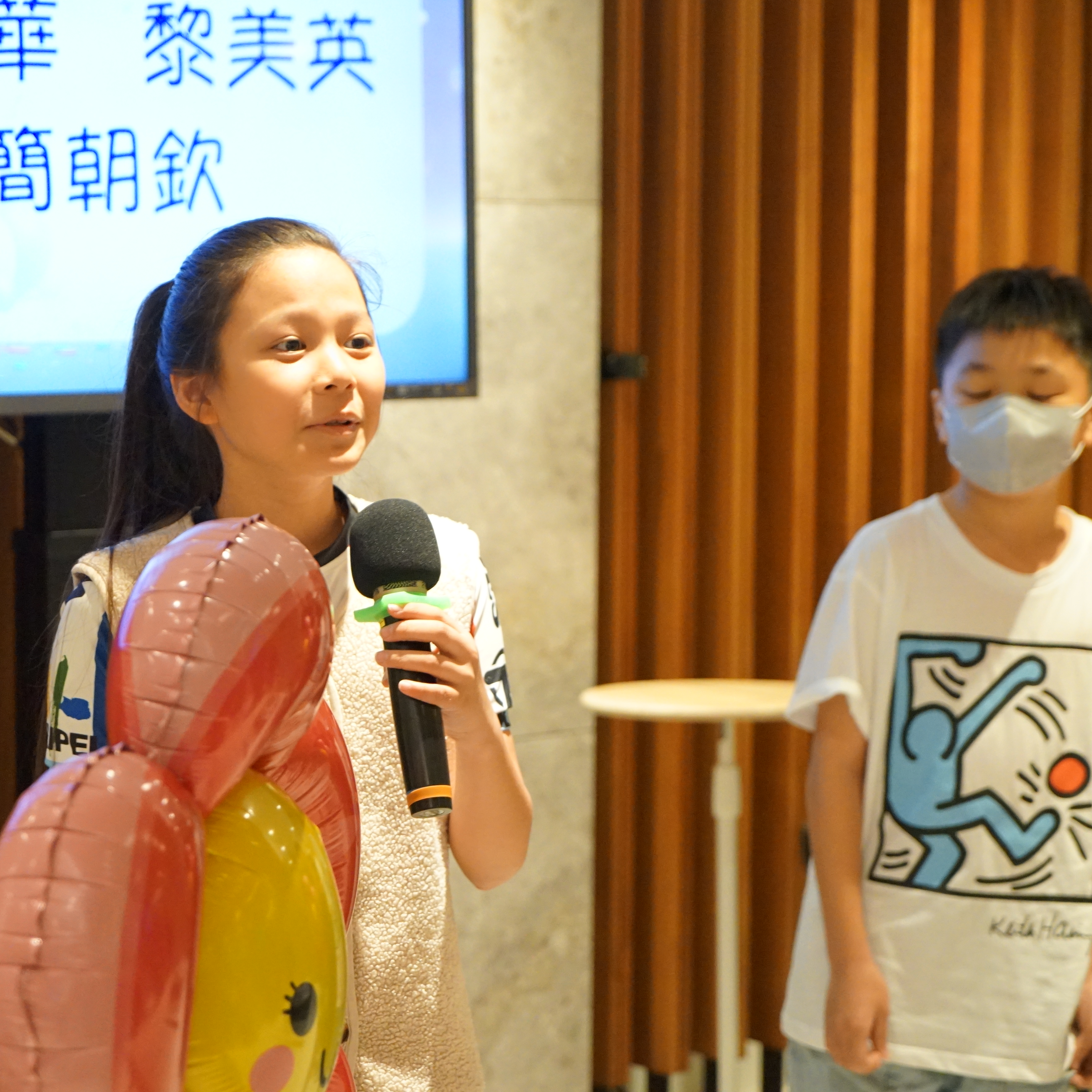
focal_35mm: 90
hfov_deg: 19.3
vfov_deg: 19.3
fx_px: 3212
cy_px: 542
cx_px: 446
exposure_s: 1/160
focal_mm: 70
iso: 6400
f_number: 4
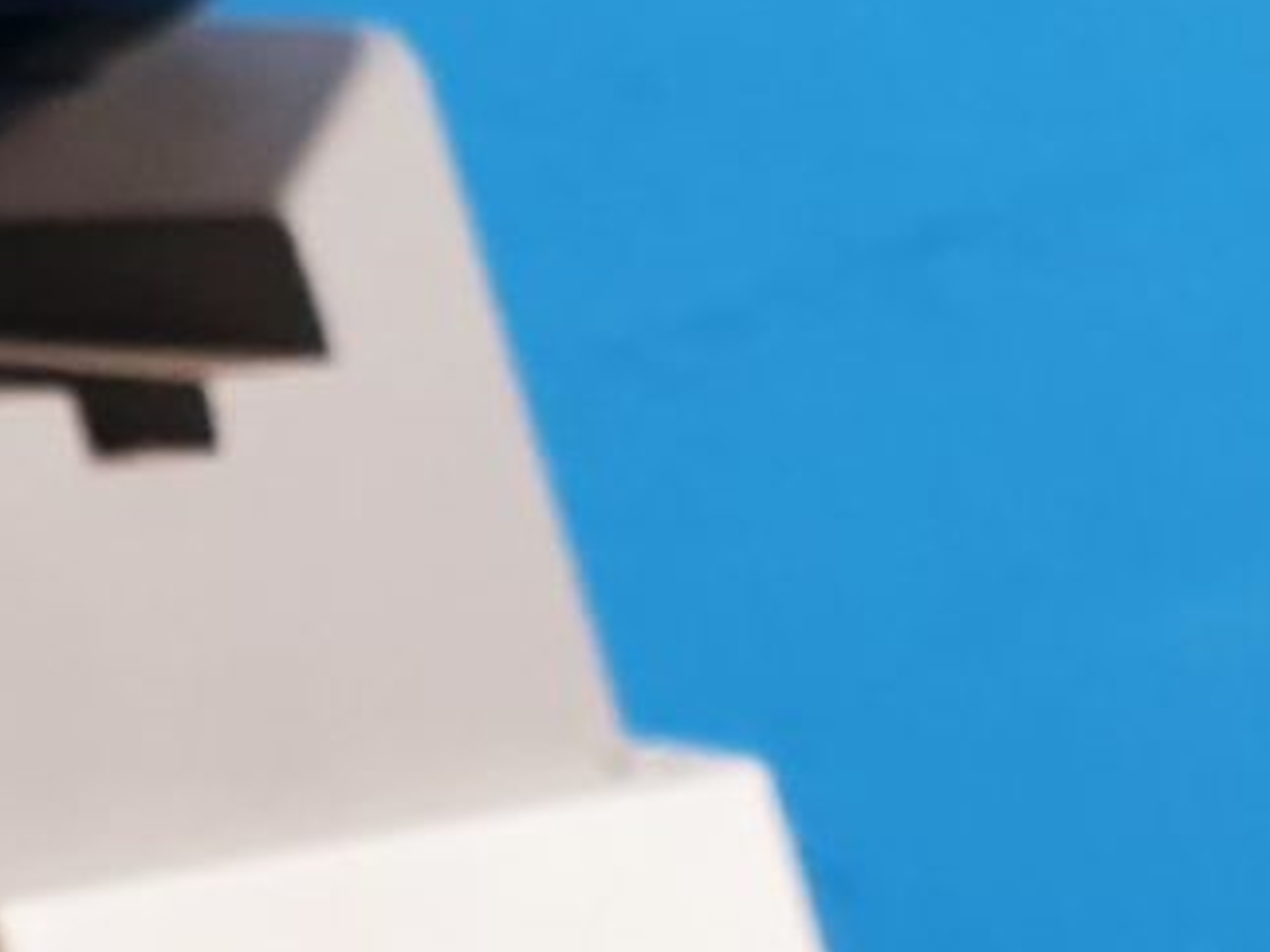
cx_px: -2155
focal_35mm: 206
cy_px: 2219
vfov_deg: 6.8
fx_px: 7555
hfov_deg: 8.5
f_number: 2.4
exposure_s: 1/50
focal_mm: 4.3
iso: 80
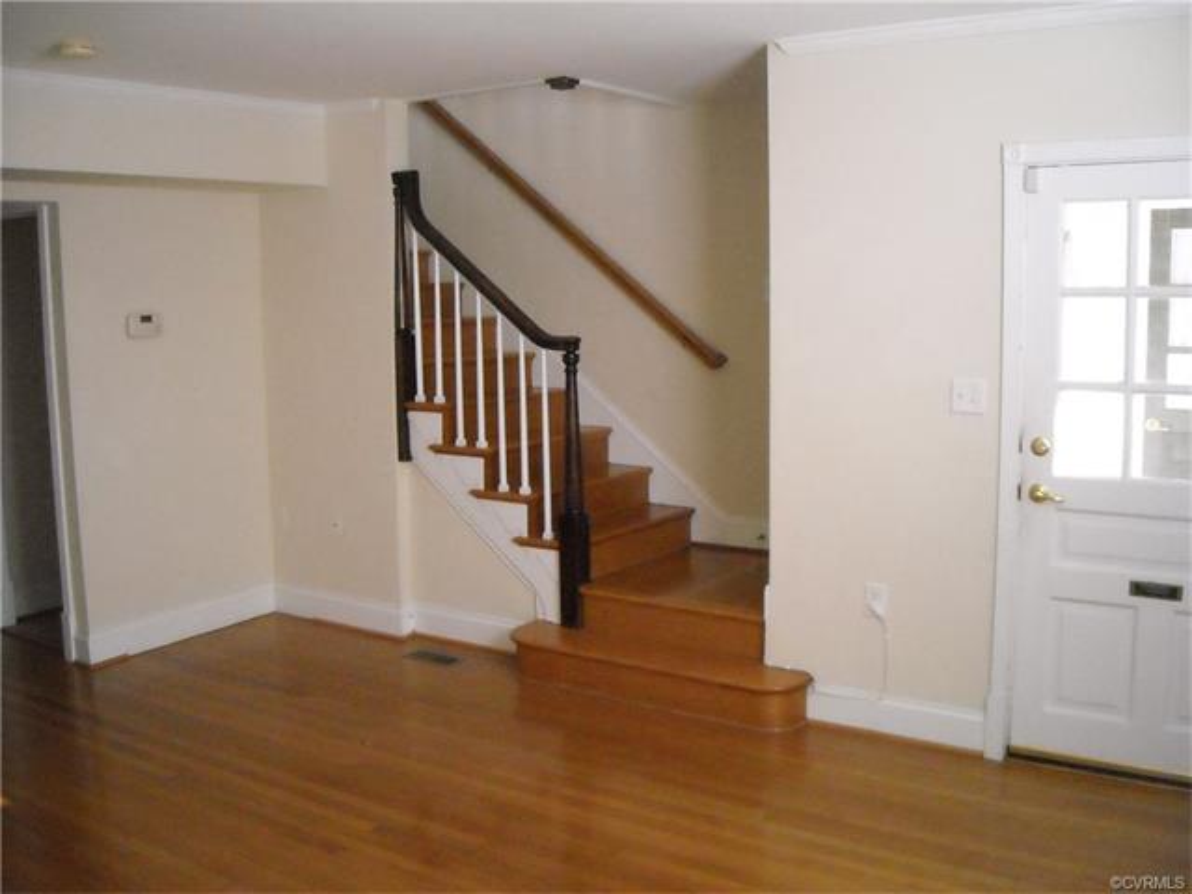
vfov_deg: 40.7
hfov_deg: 52.6
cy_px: 447
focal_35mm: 35
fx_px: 1205
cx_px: 596
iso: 800
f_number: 2.8
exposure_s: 1/114
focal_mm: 5.7
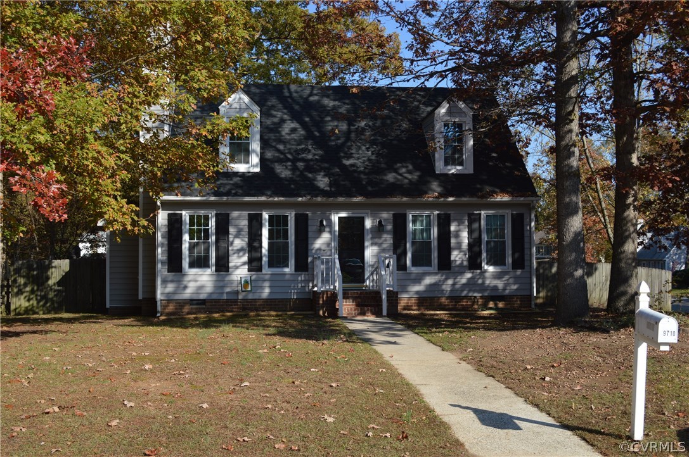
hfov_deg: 49.6
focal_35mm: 39
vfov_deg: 34.1
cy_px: 228
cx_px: 344
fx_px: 746
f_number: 7.1
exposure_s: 1/200
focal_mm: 26
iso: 100
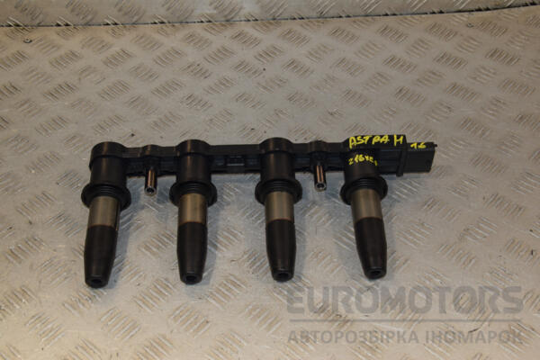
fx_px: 787
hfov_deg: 37.9
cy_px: 180
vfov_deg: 25.8
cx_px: 270
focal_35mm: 52
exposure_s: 1/200
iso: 800
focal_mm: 35
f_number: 8
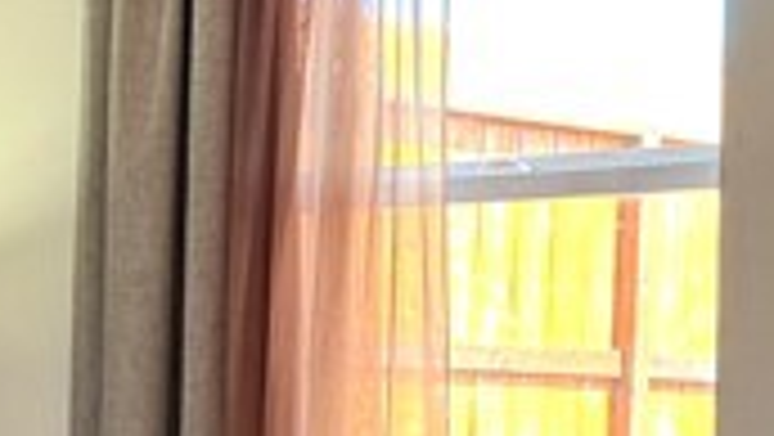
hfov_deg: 13.6
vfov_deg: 7.7
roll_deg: -0.2
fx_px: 3204
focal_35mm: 156
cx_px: 72
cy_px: 562
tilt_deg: -1.9
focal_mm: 6.76
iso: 125
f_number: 1.78
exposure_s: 1/60
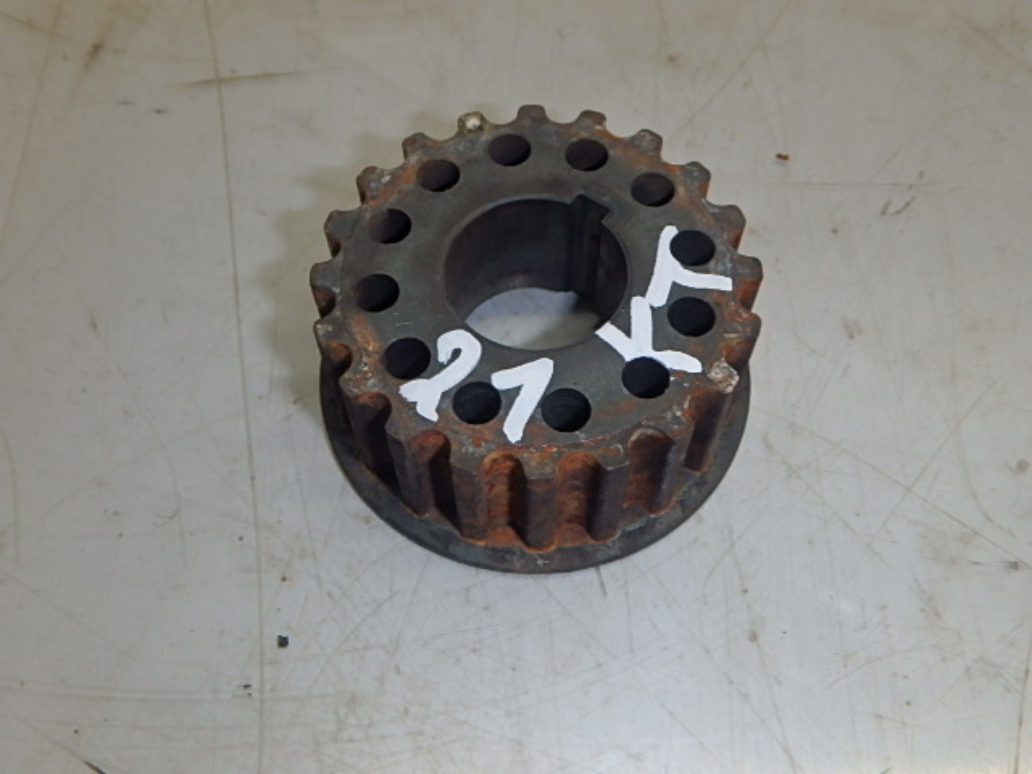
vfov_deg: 41.8
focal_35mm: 34
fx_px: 1014
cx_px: 516
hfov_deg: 54.0
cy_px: 387
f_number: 4.9
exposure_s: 1/40
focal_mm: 6
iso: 125
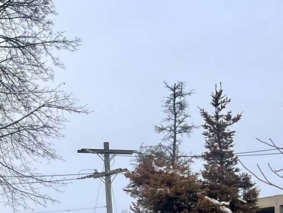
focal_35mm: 119
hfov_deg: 13.7
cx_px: -310
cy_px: 270
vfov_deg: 12.1
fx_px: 973
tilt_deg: +4.4
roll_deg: -1.2
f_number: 1.6
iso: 32
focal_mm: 5.1
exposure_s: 1/3788
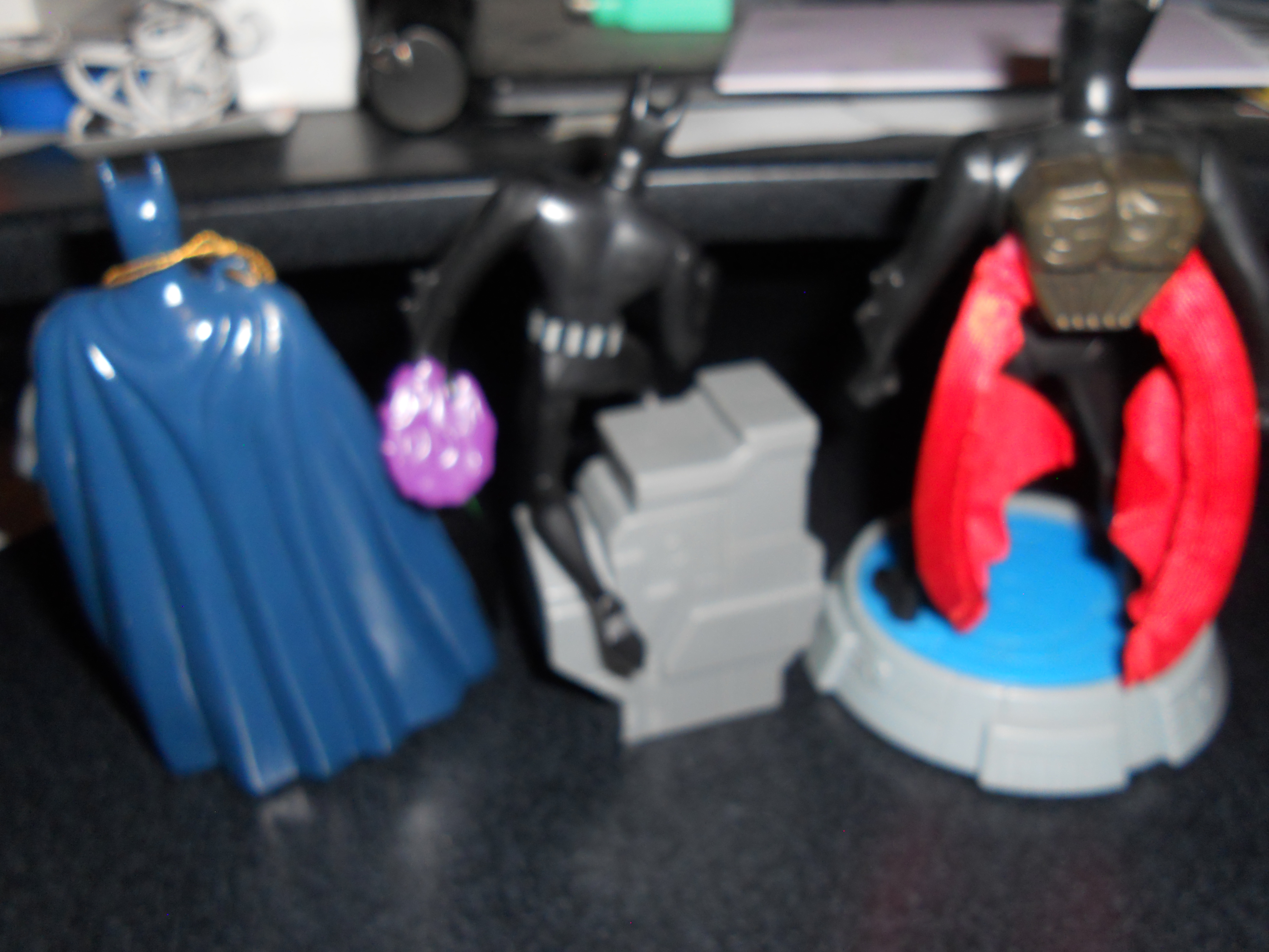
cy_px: 476
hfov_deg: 56.8
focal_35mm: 32
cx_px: 634
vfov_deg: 44.2
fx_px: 1173
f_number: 8.8
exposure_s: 1/25
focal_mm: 5.8
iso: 200
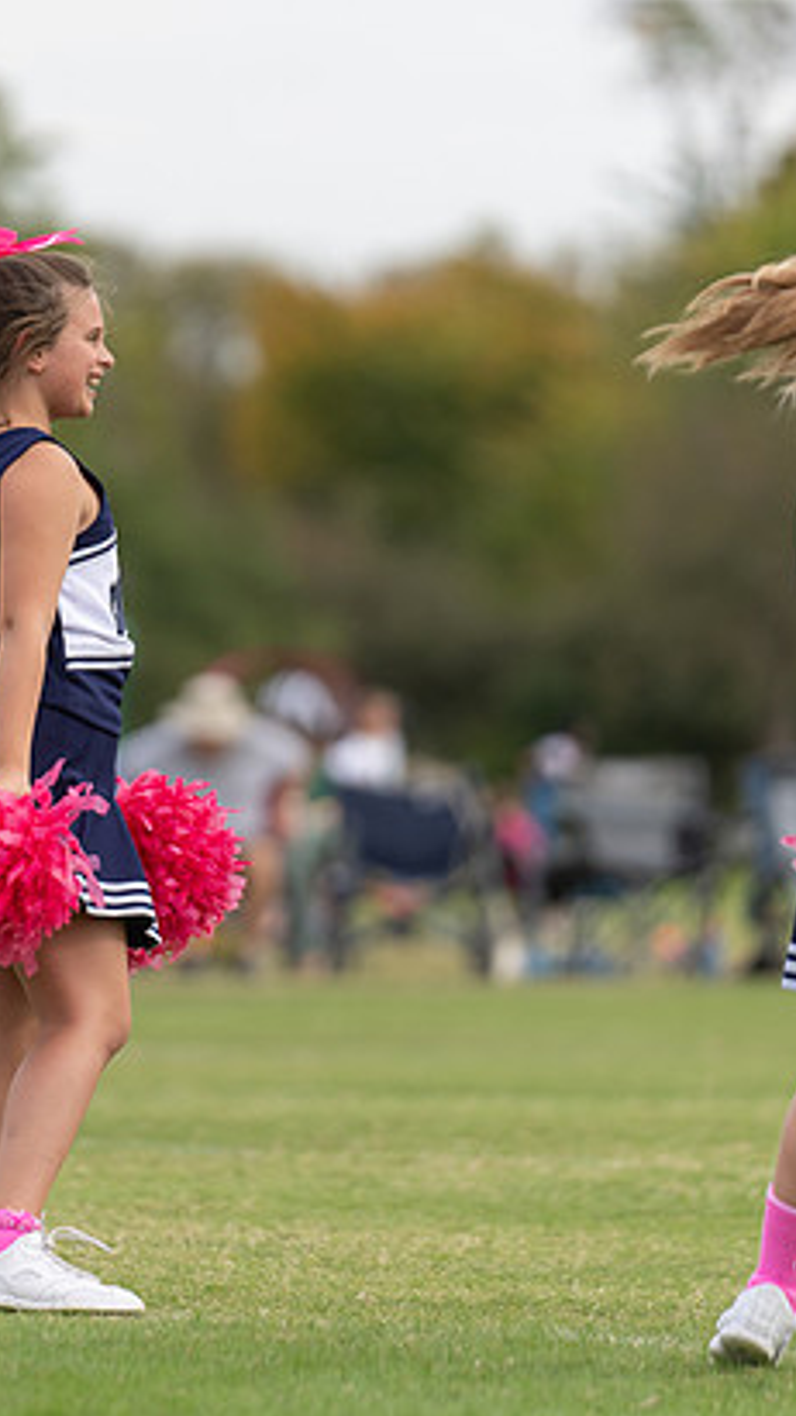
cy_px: 621
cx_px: 48
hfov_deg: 3.0
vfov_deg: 5.3
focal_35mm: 408
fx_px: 15319
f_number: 2.8
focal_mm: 200
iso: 160
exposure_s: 1/1250
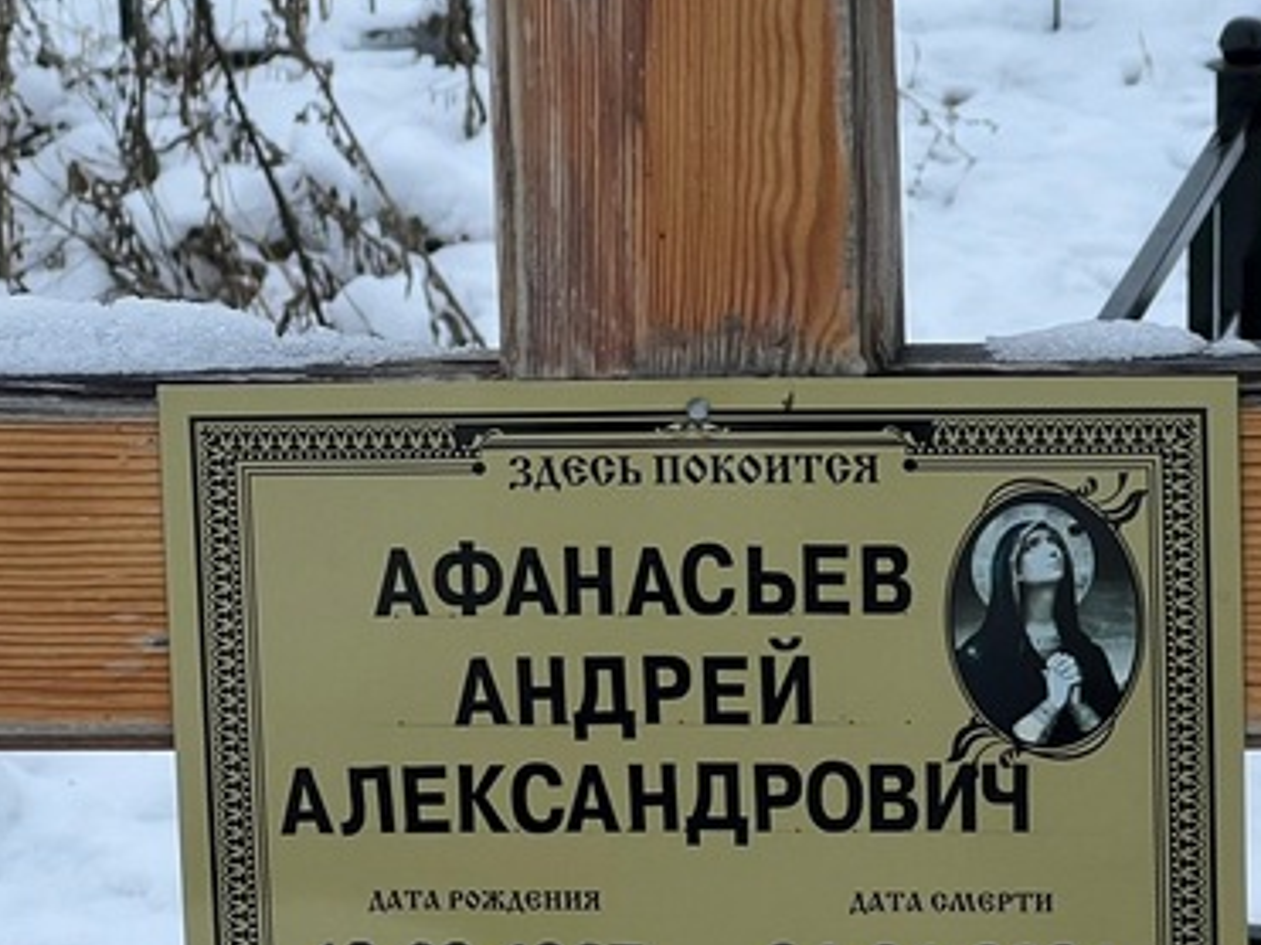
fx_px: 6045
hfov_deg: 11.9
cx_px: 632
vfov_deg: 8.9
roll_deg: +0.1
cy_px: 765
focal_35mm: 166
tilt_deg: -19.0
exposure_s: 1/119
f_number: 2.8
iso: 32
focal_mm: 9
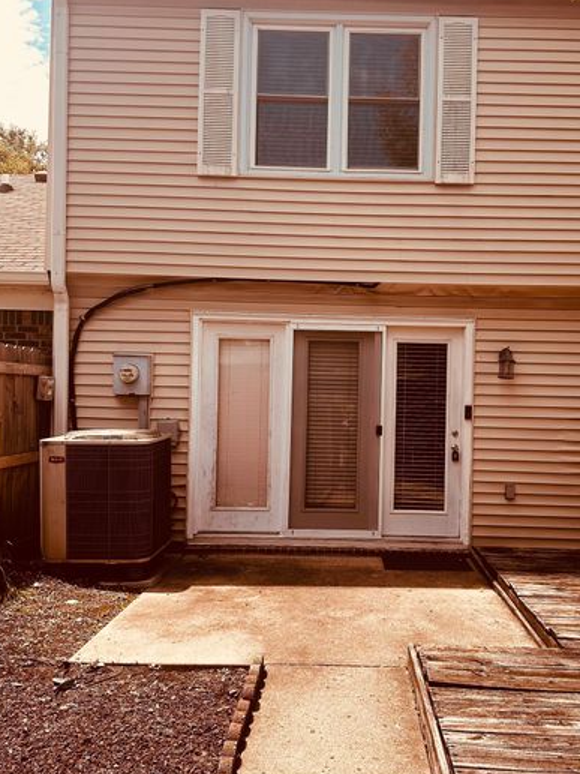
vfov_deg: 58.3
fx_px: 693
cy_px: 400
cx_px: 357
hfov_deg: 45.1
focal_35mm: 31
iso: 80
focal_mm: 6.86
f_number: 1.78
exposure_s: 1/2732
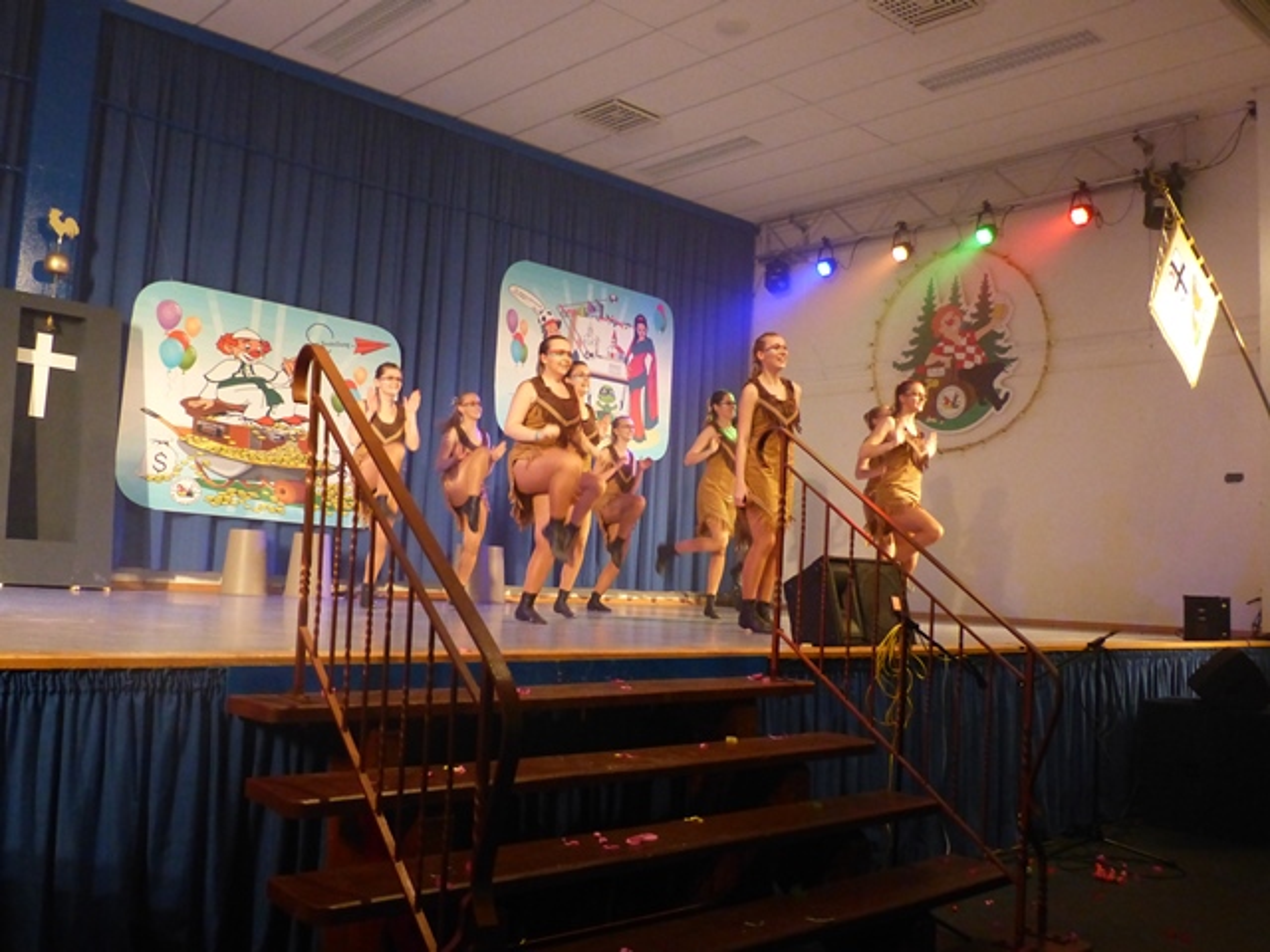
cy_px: 476
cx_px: 635
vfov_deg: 44.2
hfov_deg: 56.8
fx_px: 1174
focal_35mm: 32
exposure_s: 1/60
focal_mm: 5.7
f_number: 2.8
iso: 800
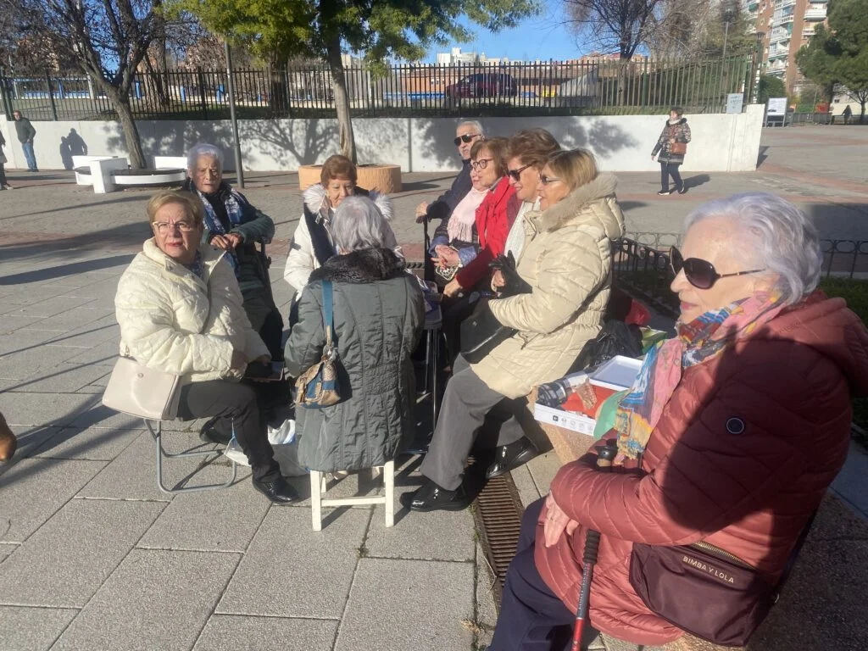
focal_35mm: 26
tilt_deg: -19.5
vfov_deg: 53.1
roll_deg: +0.9
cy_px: 326
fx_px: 652
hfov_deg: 67.3
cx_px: 434
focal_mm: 4.25
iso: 32
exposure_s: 1/2688
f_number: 1.8
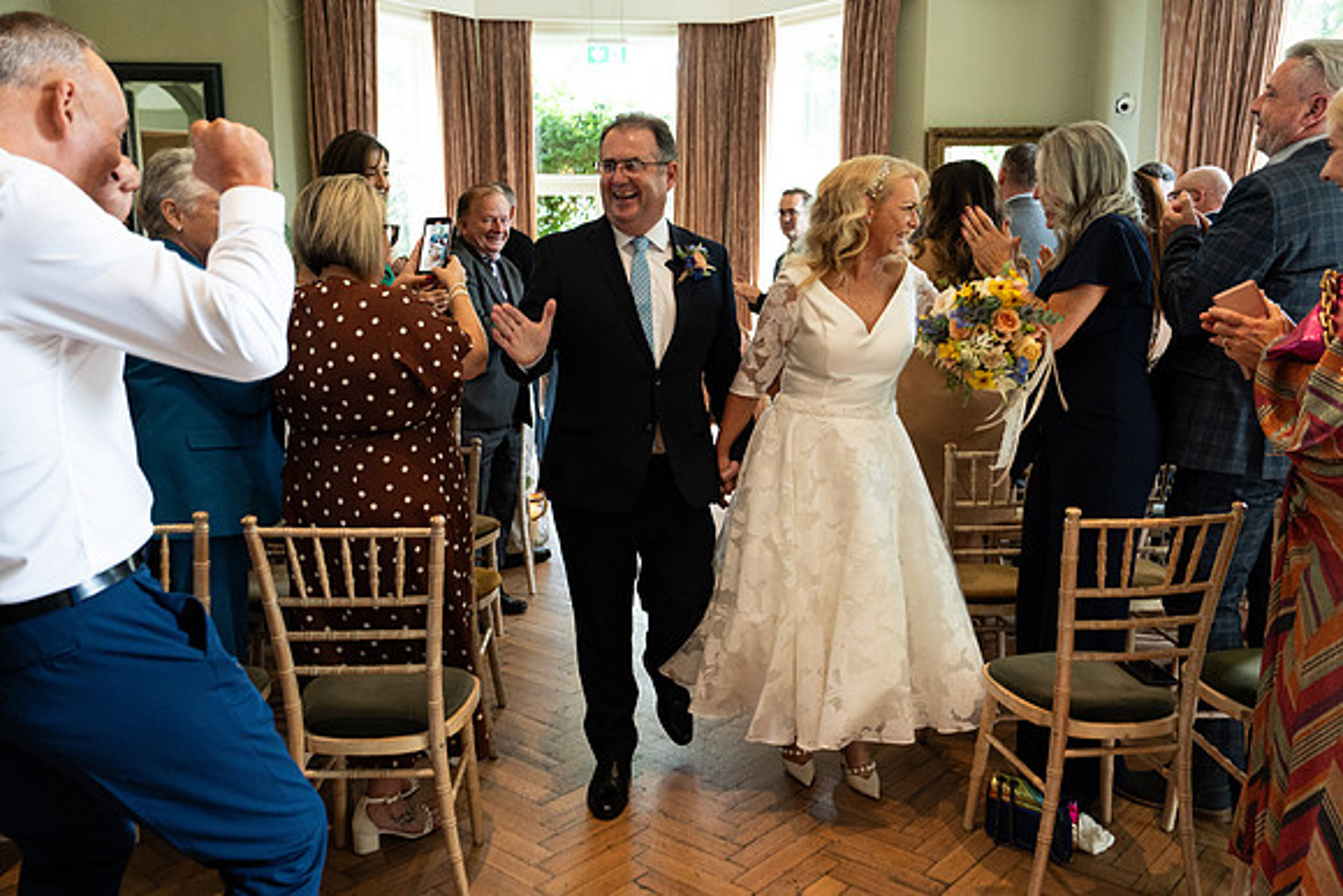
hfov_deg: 61.9
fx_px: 1119
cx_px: 672
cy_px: 448
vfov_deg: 43.6
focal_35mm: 30
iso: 3200
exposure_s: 1/200
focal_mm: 30
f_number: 3.5
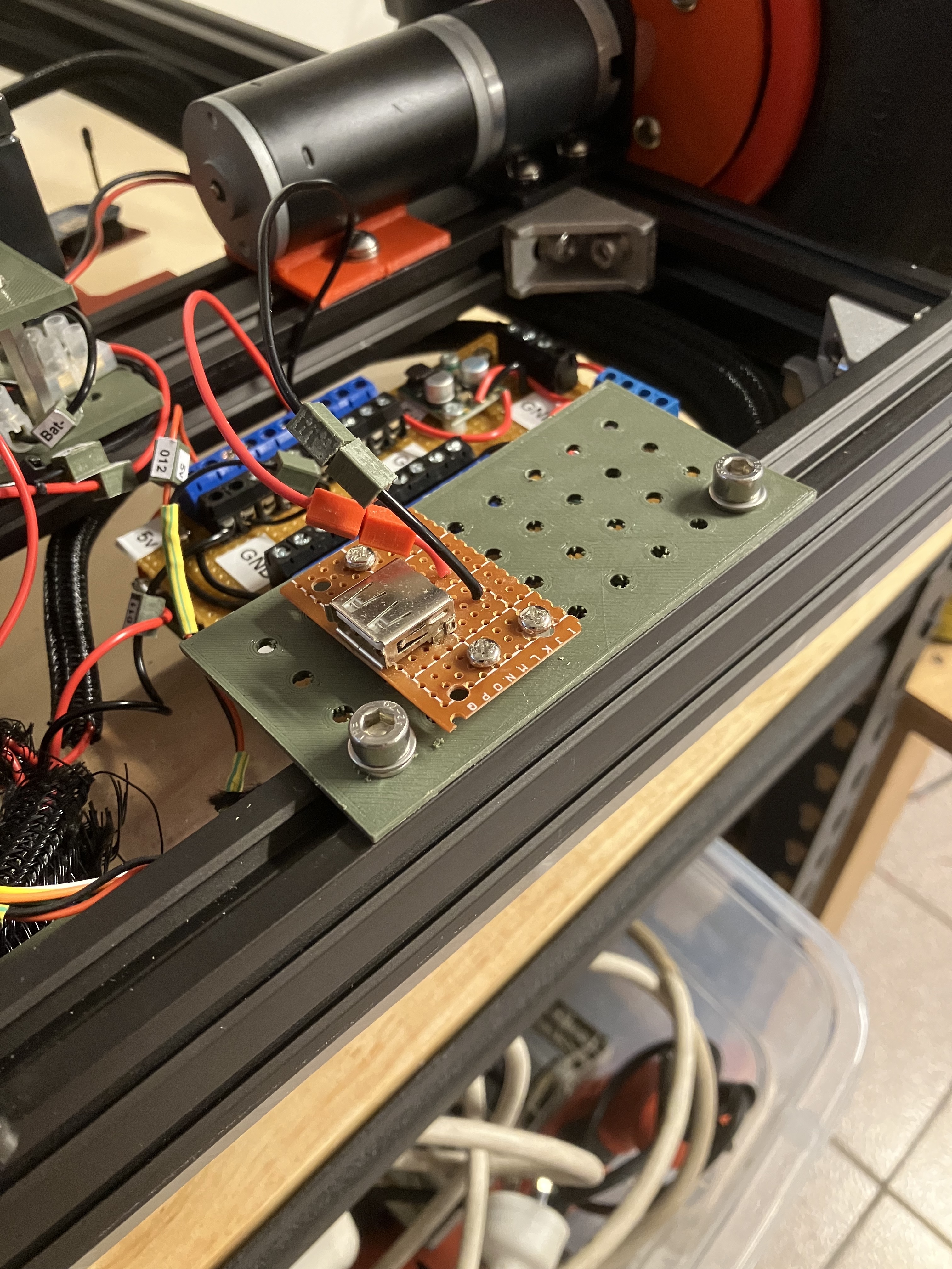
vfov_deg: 63.4
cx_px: 476
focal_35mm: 28
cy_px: 634
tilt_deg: -47.9
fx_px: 1027
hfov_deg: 49.7
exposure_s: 1/33
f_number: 1.8
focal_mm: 3.99
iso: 320
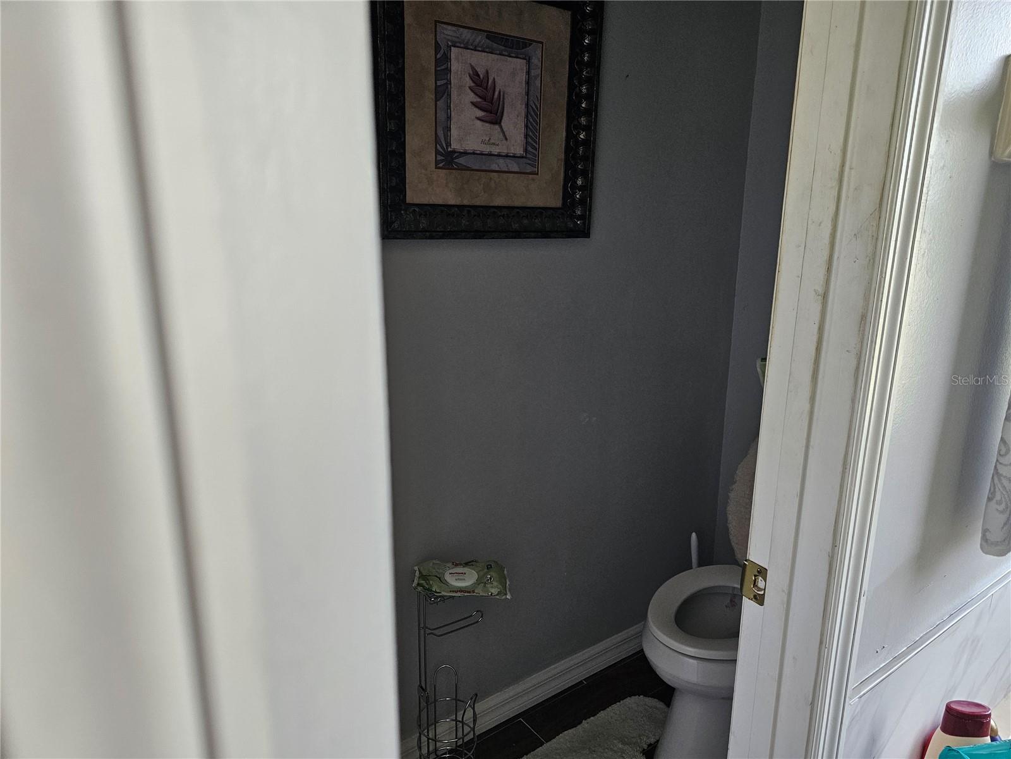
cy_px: 380
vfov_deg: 58.9
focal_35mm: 23
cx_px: 506
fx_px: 672
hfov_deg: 73.9
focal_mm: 6.3
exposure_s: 1/207
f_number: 1.7
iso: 250
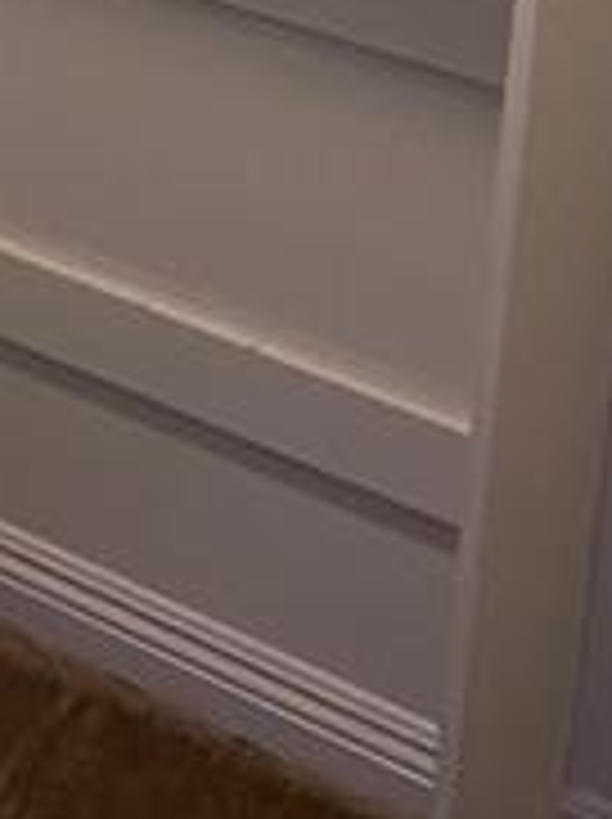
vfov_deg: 16.2
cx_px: -364
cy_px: -464
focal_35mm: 110
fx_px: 2599
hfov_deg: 12.6
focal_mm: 4.2
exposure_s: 1/40
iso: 400
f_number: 1.6
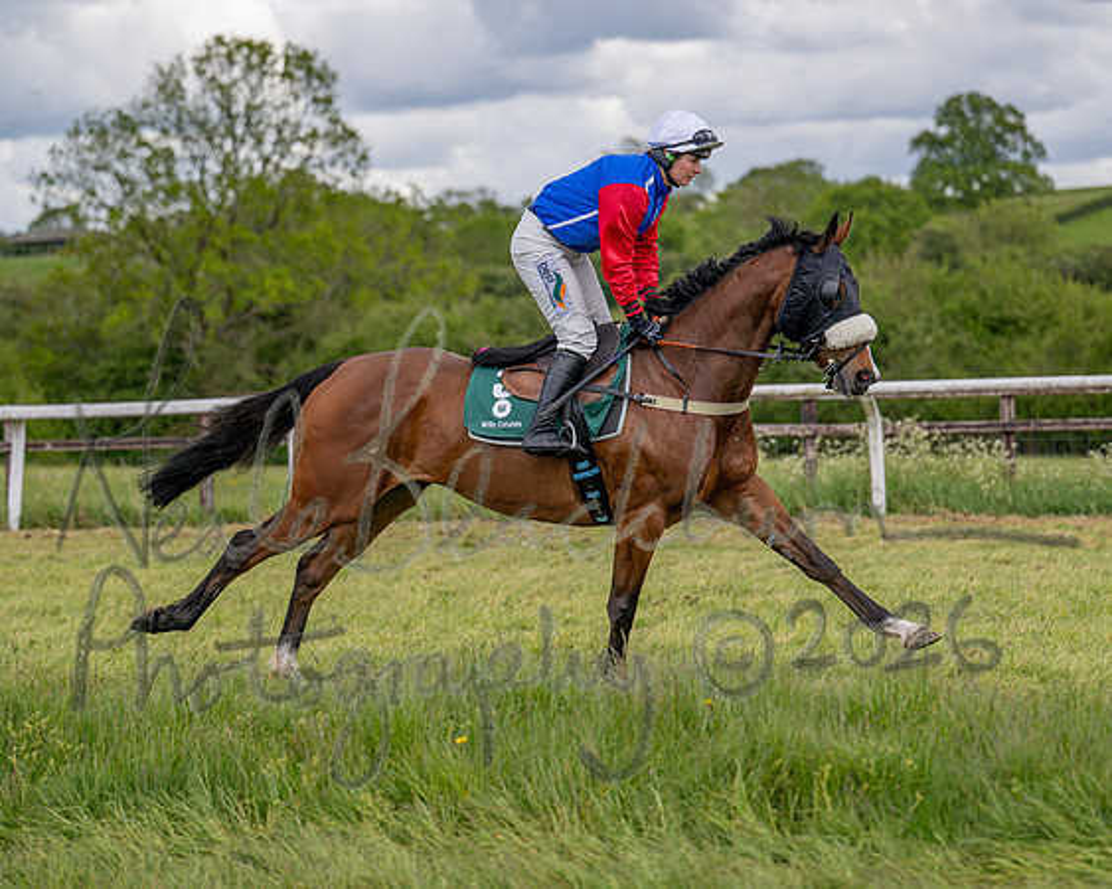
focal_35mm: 107
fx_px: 3520
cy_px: 444
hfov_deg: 18.0
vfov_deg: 14.4
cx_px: 556
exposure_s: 1/2000
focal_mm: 95
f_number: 2.8
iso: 200
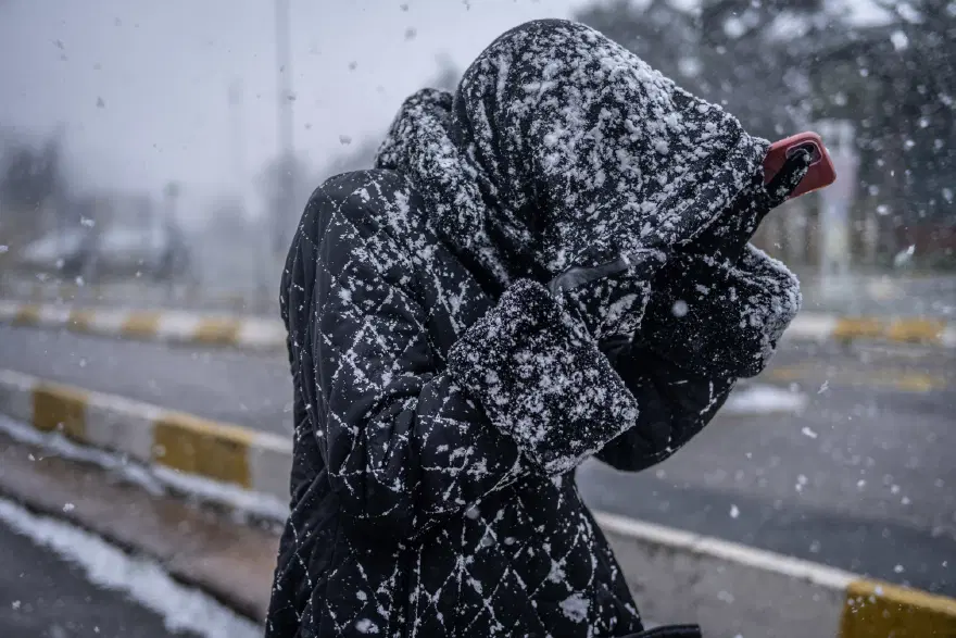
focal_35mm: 40
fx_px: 1062
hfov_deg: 48.5
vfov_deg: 33.4
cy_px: 319
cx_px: 478
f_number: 2
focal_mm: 40
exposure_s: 1/1250
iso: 250
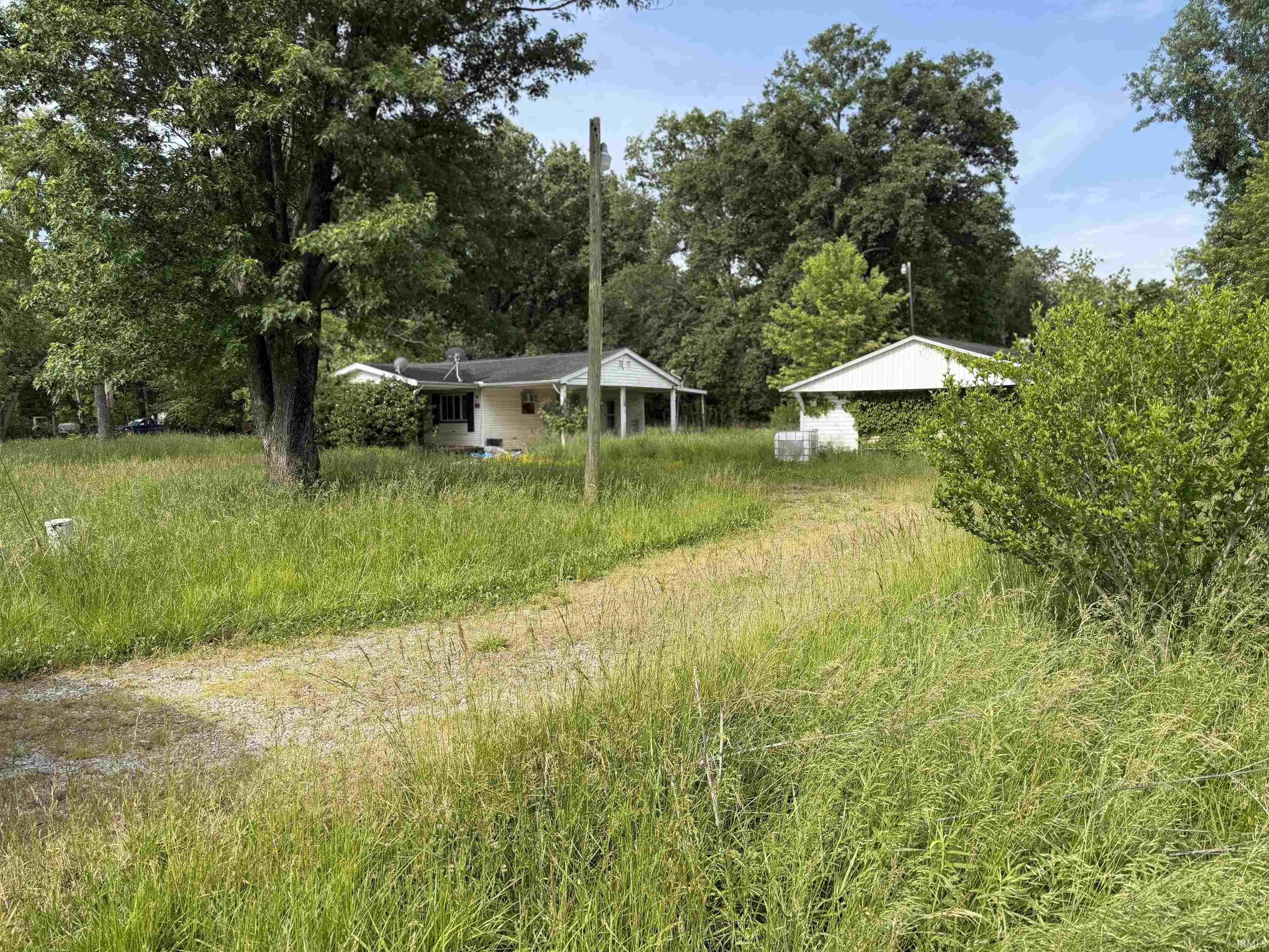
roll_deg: +0.6
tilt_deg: -3.5
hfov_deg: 71.6
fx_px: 880
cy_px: 476
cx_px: 634
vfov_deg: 56.8
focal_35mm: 24
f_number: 1.78
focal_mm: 6.76
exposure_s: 1/2801
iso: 80
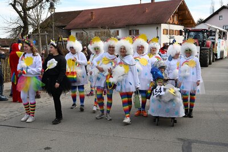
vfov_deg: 28.6
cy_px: 76
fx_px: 297
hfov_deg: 41.9
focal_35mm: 47
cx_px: 114
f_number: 20
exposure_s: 1/200
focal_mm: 47
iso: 1000
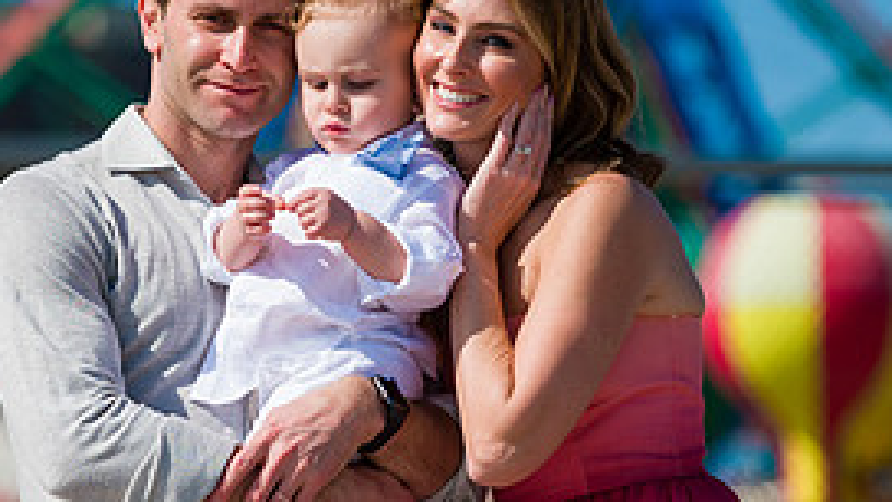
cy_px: 253
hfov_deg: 7.7
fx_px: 6599
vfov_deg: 4.4
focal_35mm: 279
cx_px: 338
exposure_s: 1/6400
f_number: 3.2
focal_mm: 125
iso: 200
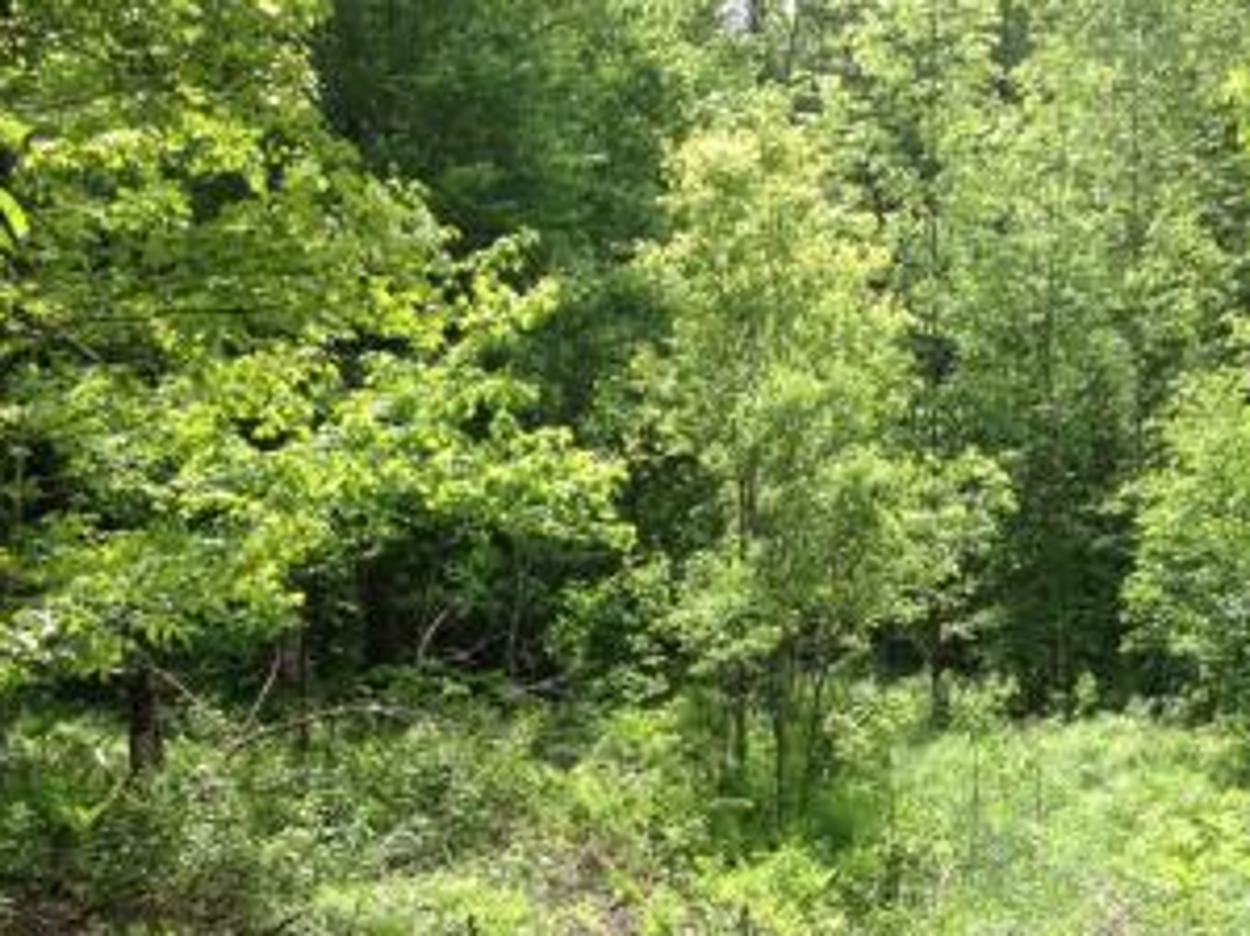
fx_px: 2455
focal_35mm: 68
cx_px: 853
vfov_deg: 21.3
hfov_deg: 28.4
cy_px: 777
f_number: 2.4
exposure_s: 1/642
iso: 50
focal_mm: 4.28
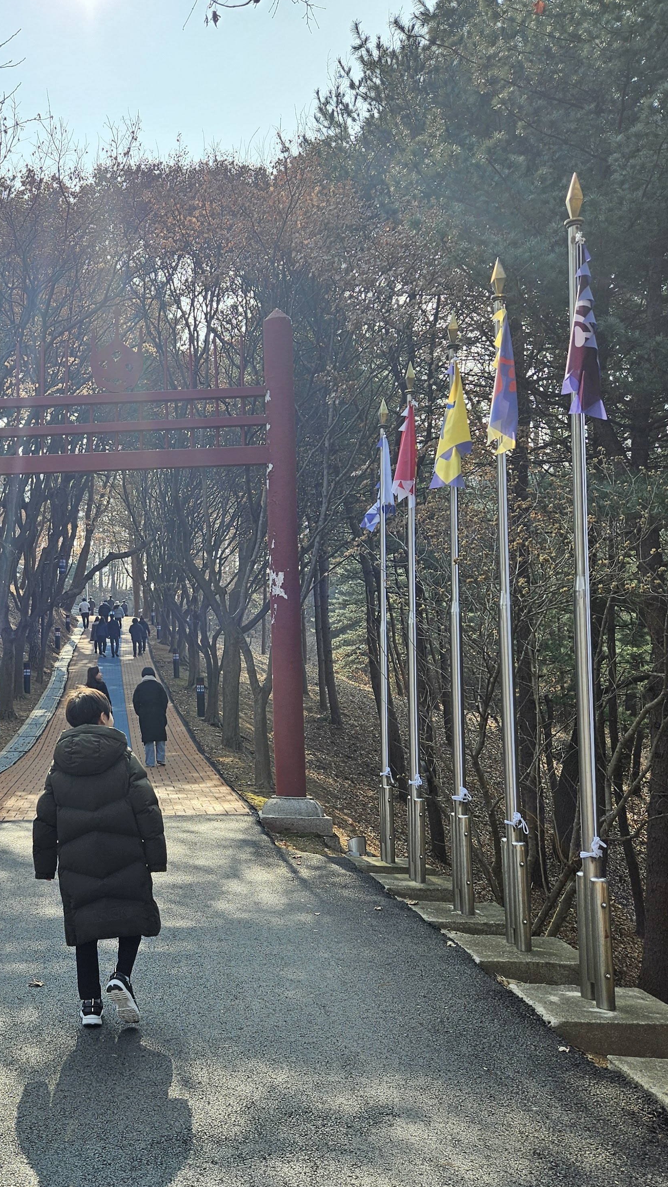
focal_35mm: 34
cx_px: 75
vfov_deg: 58.0
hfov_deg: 33.0
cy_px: 591
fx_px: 1071
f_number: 1.8
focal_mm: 5.4
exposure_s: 1/673
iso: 25
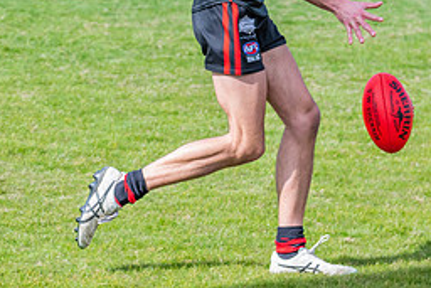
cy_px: -3
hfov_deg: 6.1
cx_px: 330
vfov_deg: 4.0
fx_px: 4073
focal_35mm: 340
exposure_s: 1/1600
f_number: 7.1
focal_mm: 150
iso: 800
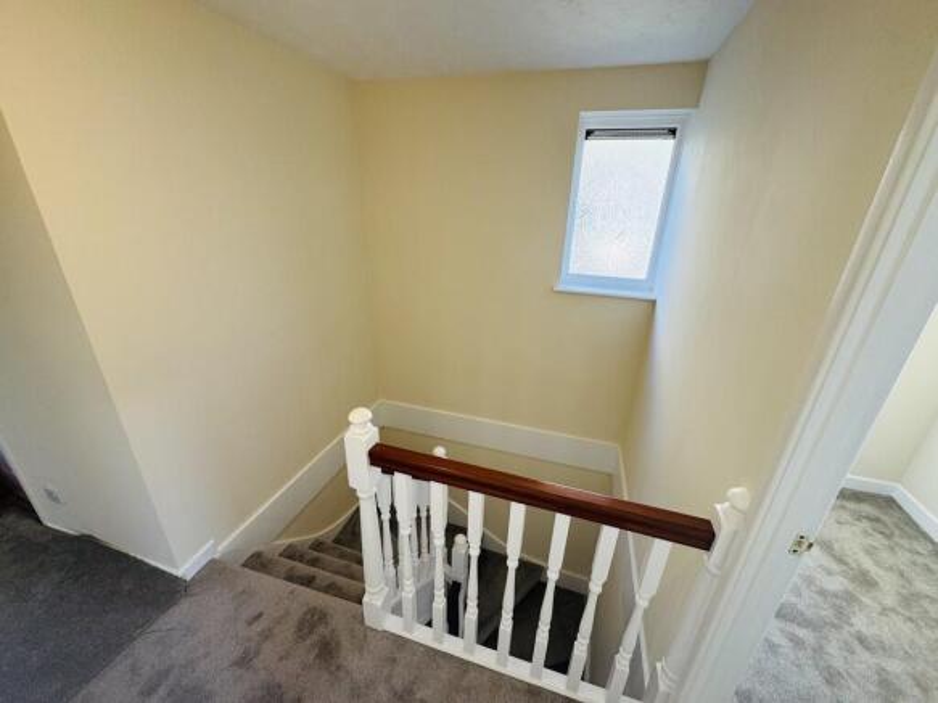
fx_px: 379
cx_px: 469
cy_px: 352
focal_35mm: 14
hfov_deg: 102.1
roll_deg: -1.9
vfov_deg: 85.7
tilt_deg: -22.7
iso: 100
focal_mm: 2.22
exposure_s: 1/100
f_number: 2.2
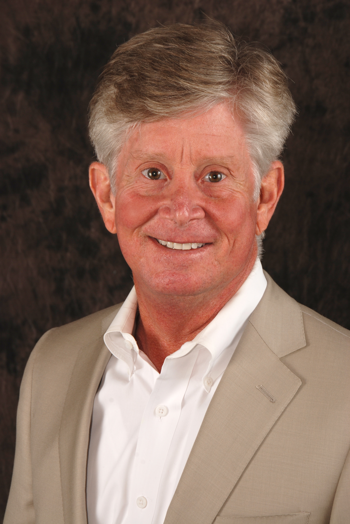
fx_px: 1745
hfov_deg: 11.5
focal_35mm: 120
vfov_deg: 17.0
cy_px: 262
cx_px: 175
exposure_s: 1/200
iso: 100
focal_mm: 80
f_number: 16
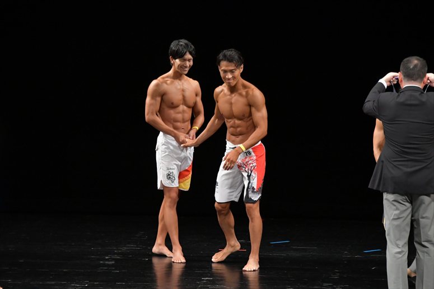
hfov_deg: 7.6
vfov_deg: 5.1
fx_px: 3253
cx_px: 217
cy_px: 144
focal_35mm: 270
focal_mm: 180
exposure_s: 1/400
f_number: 5.6
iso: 3200
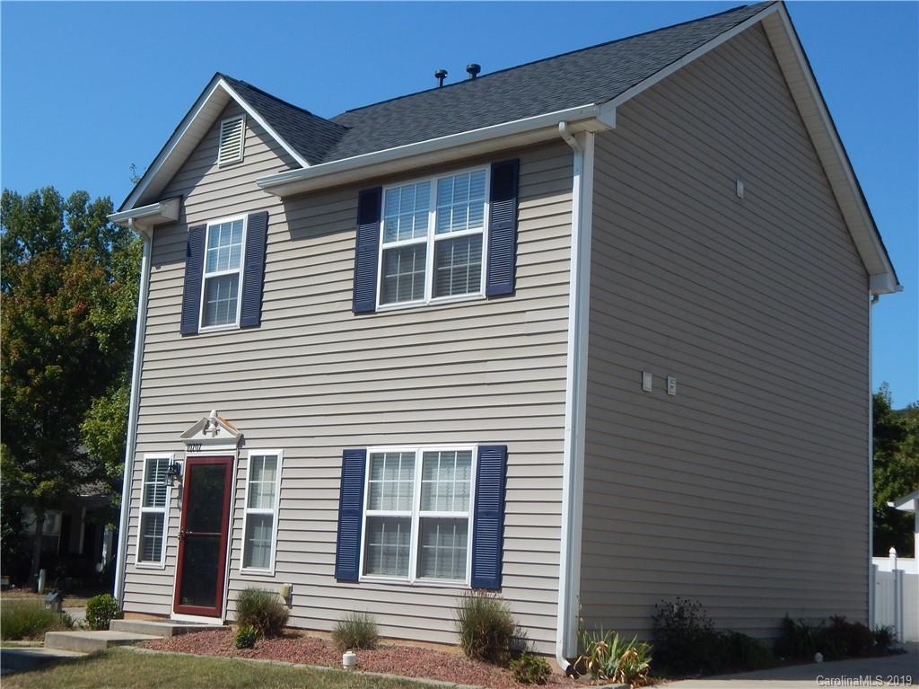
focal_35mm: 43
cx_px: 460
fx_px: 1141
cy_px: 344
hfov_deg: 43.9
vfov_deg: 33.6
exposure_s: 1/500
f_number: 7.1
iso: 125
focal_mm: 7.7
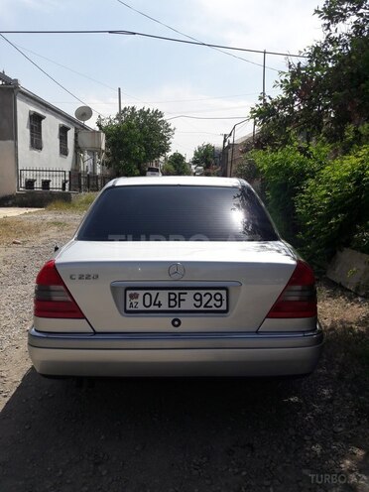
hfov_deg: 49.7
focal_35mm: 28
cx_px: 184
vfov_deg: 63.4
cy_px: 246
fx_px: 398
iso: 40
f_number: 1.9
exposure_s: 1/2212
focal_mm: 3.7
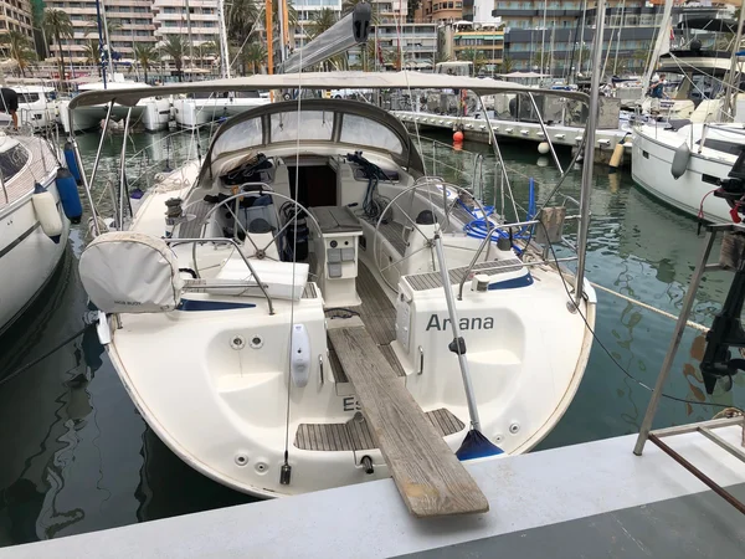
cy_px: 280
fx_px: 603
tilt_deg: -18.4
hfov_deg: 63.4
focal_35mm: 28
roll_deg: +1.6
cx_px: 372
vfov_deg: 49.7
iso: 20
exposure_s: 1/2088
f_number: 1.8
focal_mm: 3.99
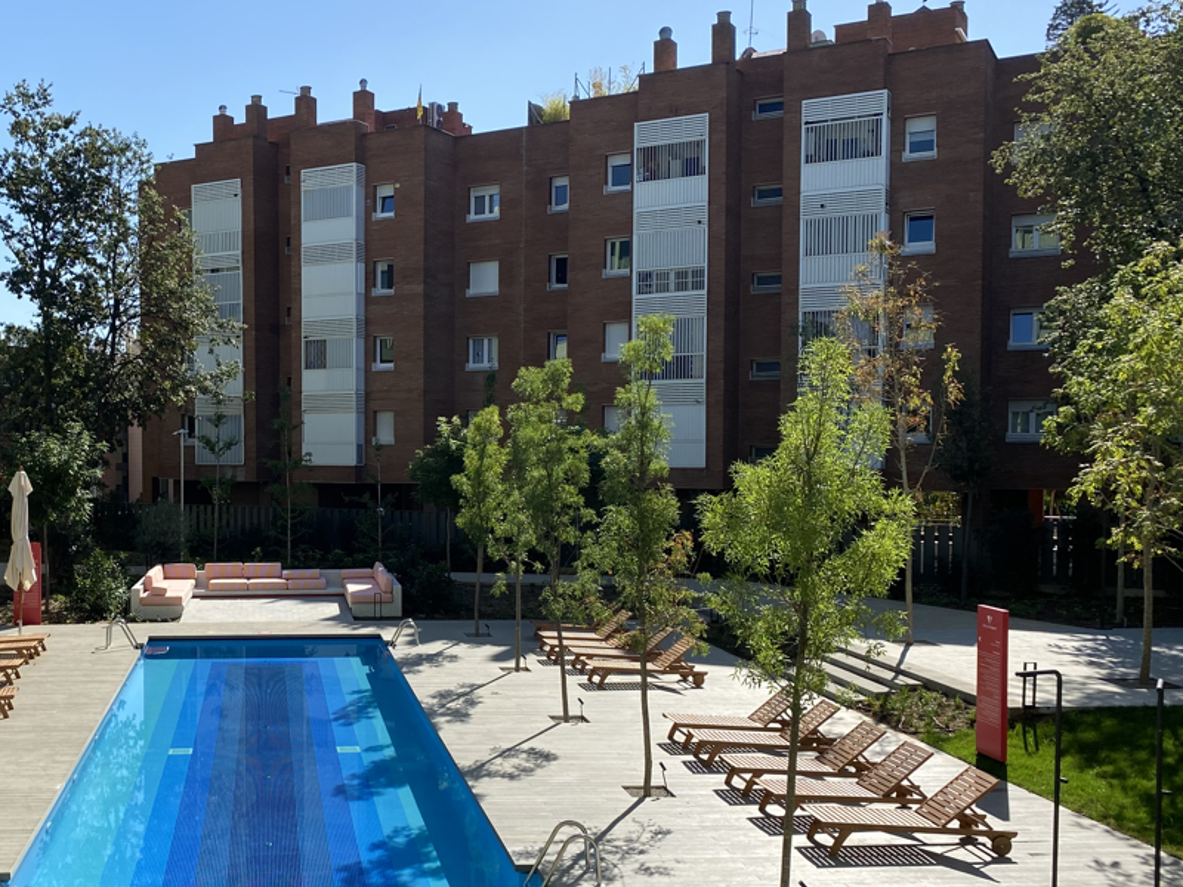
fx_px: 1333
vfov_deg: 36.8
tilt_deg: -3.0
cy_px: 506
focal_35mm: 39
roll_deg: -0.8
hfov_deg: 46.3
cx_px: 306
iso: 32
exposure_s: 1/2890
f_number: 1.8
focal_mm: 4.25
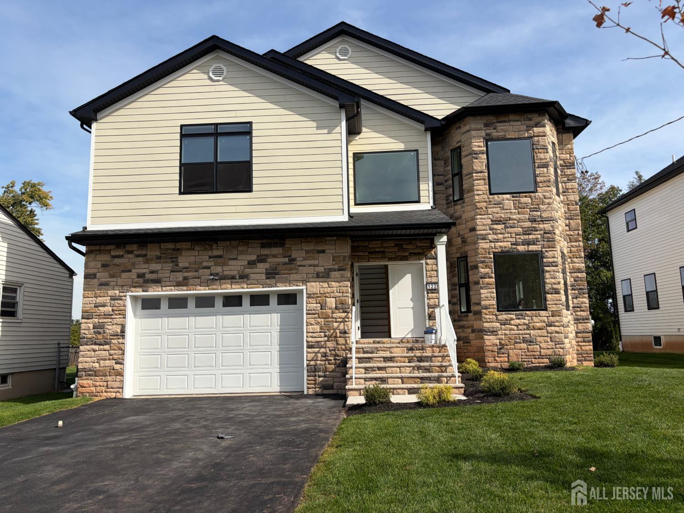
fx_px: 514
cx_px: 342
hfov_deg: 67.3
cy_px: 256
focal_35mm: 26
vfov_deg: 53.1
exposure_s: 1/3831
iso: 50
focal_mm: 5.96
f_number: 1.6
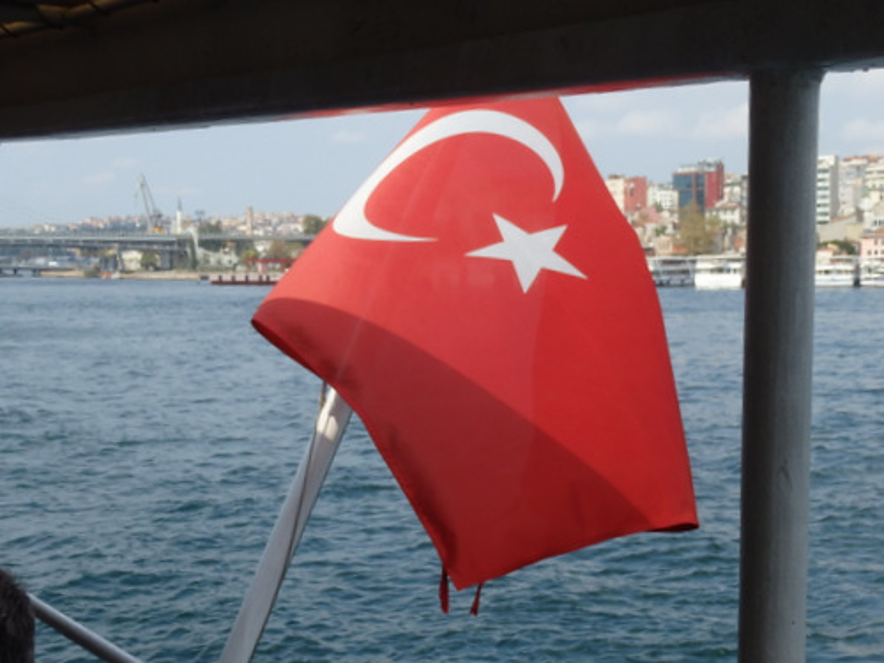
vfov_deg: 28.0
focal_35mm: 52
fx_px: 1328
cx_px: 442
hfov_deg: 36.8
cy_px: 332
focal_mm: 9.4
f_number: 5
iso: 125
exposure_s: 1/500
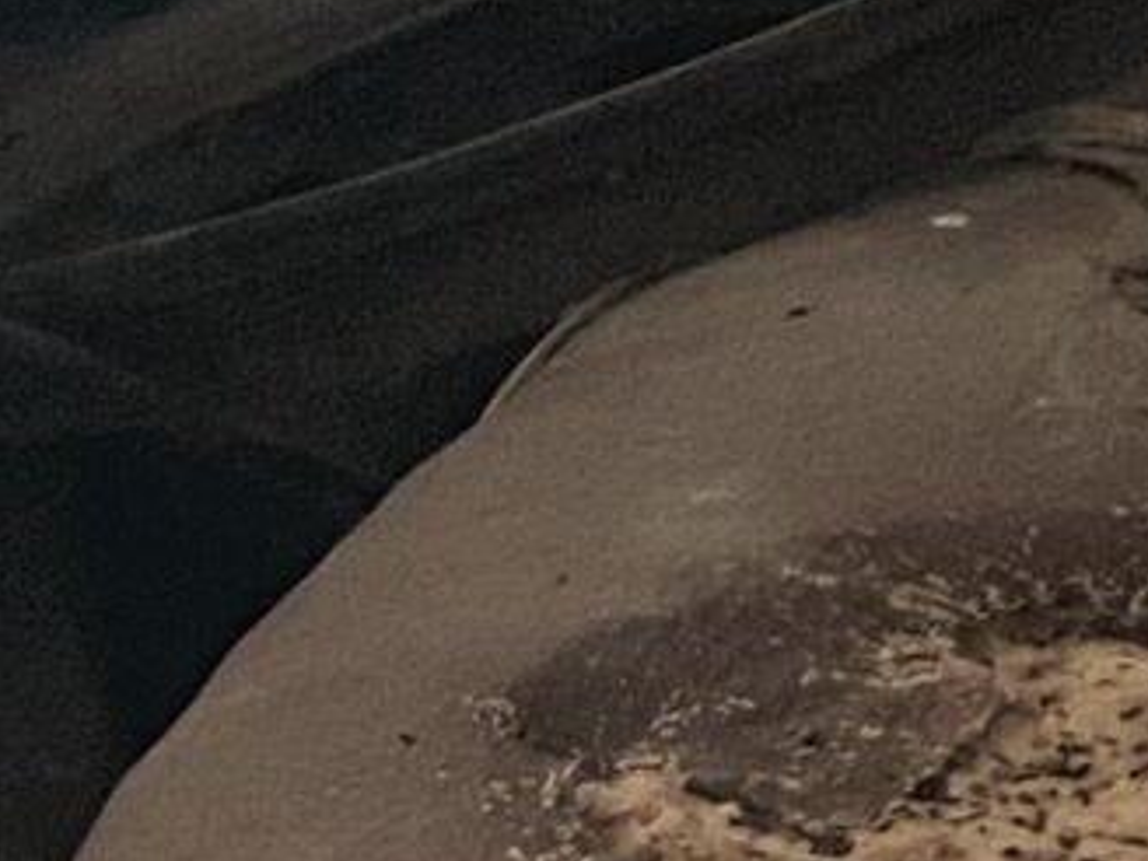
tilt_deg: -26.2
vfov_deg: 7.3
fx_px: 6732
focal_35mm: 203
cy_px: 987
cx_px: -620
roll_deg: +8.6
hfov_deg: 9.5
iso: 800
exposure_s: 1/24
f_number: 1.8
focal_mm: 4.25
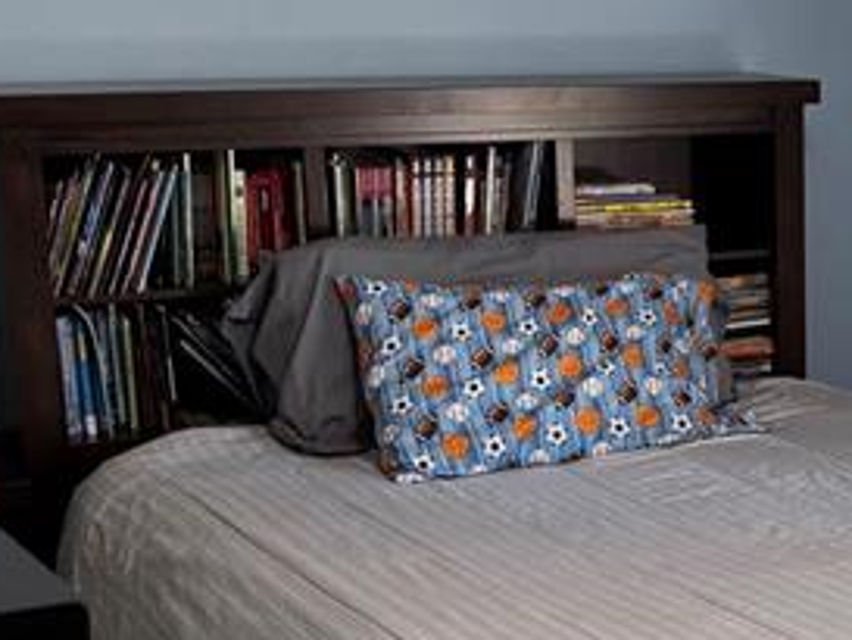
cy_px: 425
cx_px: 1055
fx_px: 2216
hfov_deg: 20.2
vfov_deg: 16.4
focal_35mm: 90
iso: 200
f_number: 1.78
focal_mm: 6.76
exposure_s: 1/60
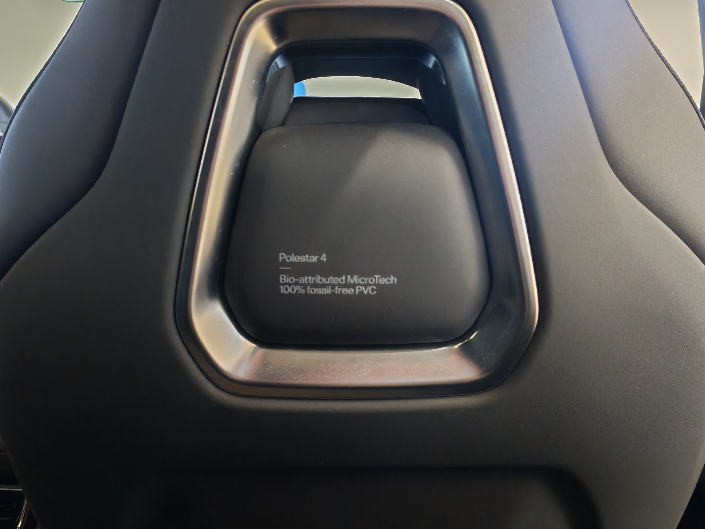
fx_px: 672
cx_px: 352
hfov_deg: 55.4
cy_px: 264
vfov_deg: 42.9
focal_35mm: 33
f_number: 1.9
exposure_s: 1/100
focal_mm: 6.12
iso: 1087
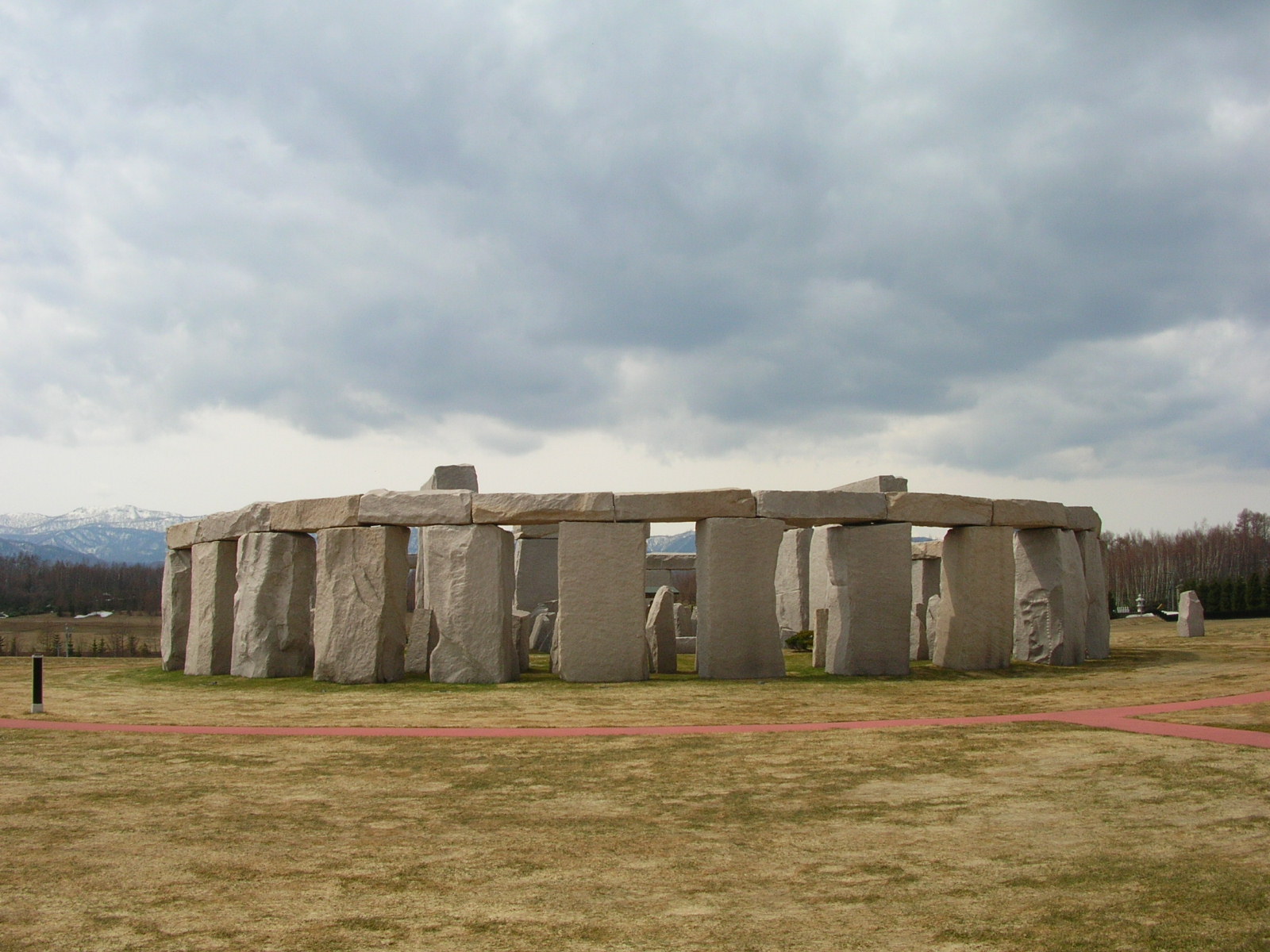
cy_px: 476
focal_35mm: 35
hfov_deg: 52.6
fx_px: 1284
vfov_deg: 40.7
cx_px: 635
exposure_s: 1/295
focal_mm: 5.8
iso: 50
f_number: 5.6
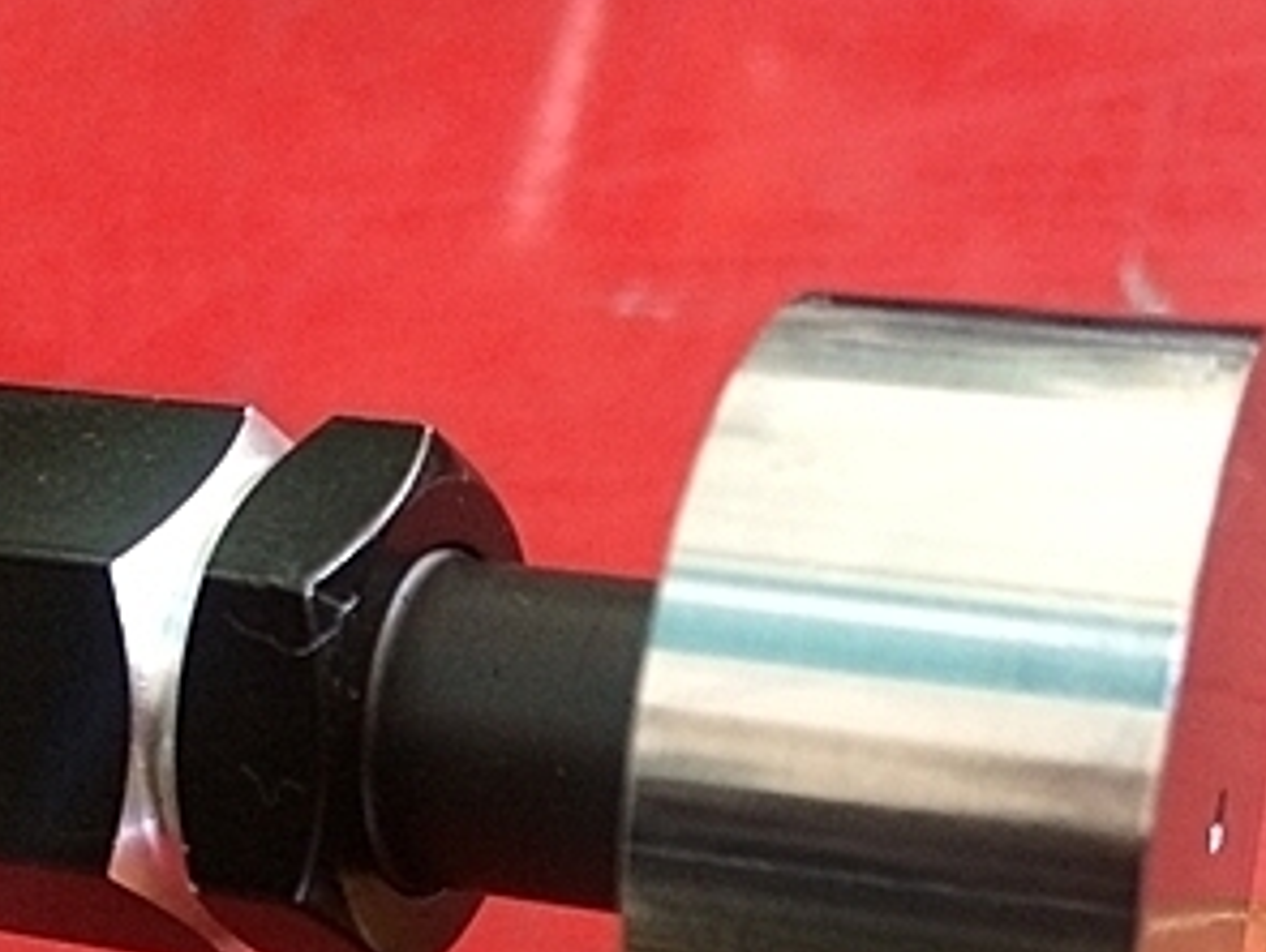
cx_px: 772
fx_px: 2380
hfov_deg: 29.7
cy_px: 961
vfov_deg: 21.8
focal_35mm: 65
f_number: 2.2
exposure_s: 1/30
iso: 250
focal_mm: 4.12
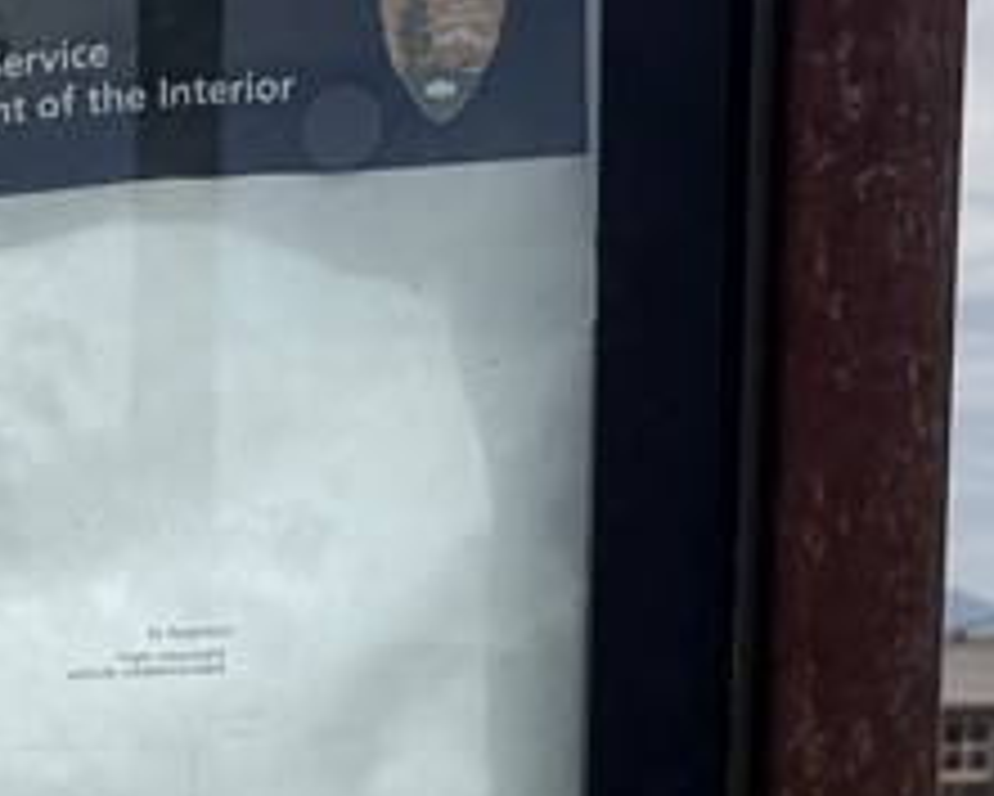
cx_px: -1048
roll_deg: +1.9
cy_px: 1507
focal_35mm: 184
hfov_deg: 9.7
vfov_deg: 8.1
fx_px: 5415
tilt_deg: -7.7
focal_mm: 5.96
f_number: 1.6
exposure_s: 1/5814
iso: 50
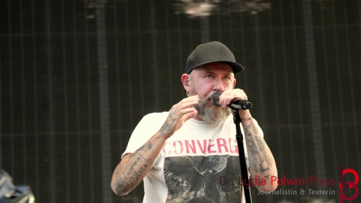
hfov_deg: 13.4
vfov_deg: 7.6
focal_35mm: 160
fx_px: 1532
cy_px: 104
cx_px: 177
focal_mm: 94
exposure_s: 1/160
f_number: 5.6
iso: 2000
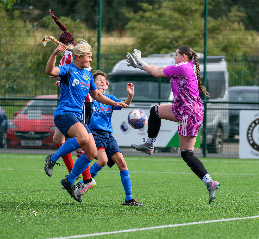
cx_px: 187
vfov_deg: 4.3
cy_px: 152
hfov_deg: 4.6
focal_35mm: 394
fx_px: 3210
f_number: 5
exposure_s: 1/2000
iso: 720
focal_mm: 250
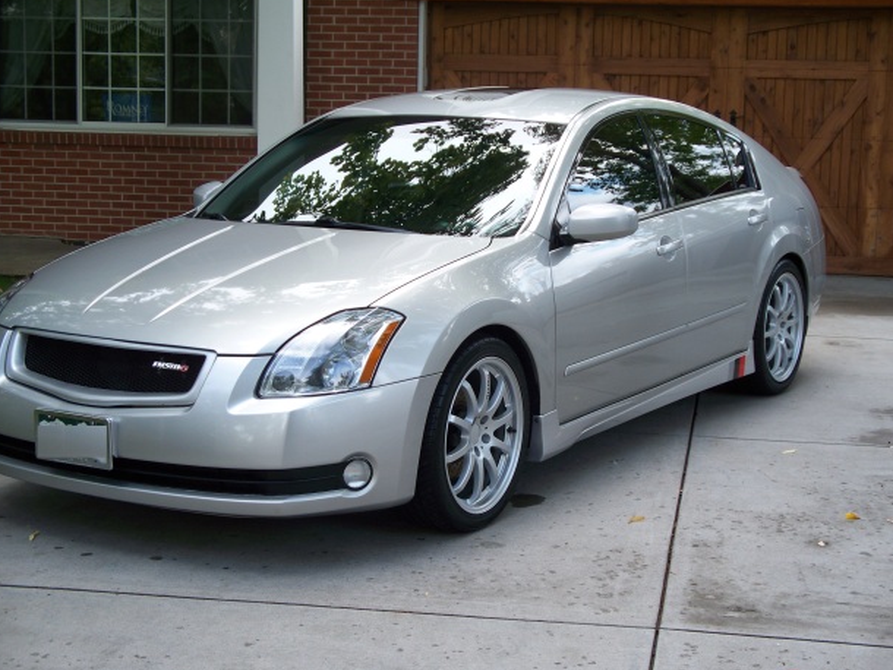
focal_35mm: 64
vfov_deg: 22.9
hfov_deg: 30.3
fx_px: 1652
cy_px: 329
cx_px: 448
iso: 64
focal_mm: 12.9
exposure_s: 1/100
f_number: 3.1
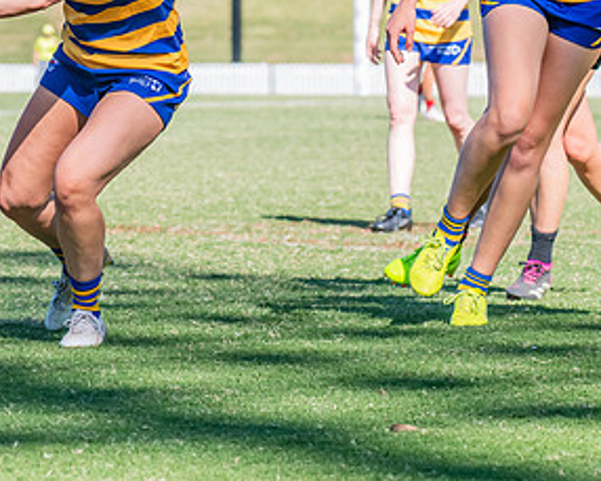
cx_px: -69
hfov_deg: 5.1
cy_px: 118
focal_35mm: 378
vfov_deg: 4.1
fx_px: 6726
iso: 800
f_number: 9
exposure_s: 1/1250
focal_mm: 170
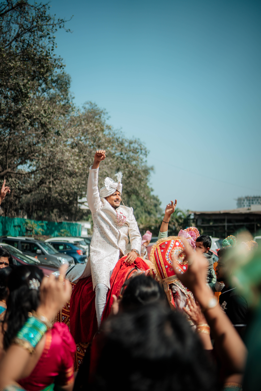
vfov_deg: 54.4
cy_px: 196
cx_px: 130
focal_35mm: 35
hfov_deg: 37.9
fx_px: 381
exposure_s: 1/4000
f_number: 1.4
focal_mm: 35
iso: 100
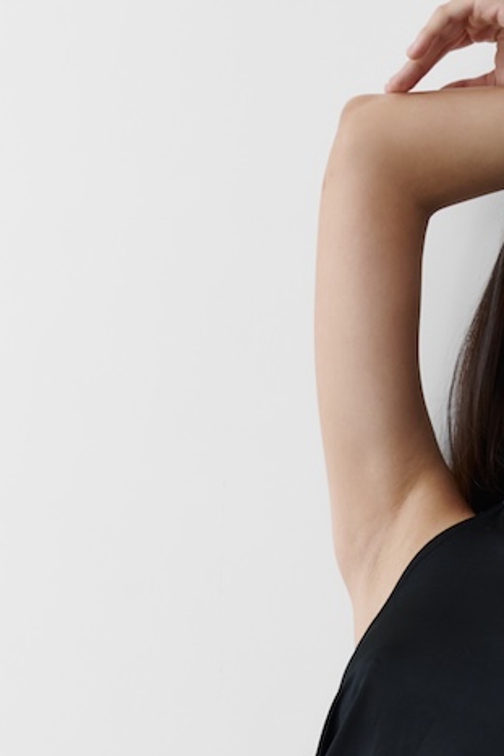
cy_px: 869
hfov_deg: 14.6
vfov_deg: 21.3
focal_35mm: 90
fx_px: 1891
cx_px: 640
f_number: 3.5
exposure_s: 1/160
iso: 200
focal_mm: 35
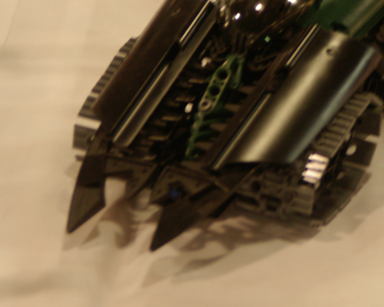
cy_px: 9
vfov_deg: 6.3
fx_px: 2773
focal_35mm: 244
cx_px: 463
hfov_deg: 7.8
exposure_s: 1/20
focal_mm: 70
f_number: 4.5
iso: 400
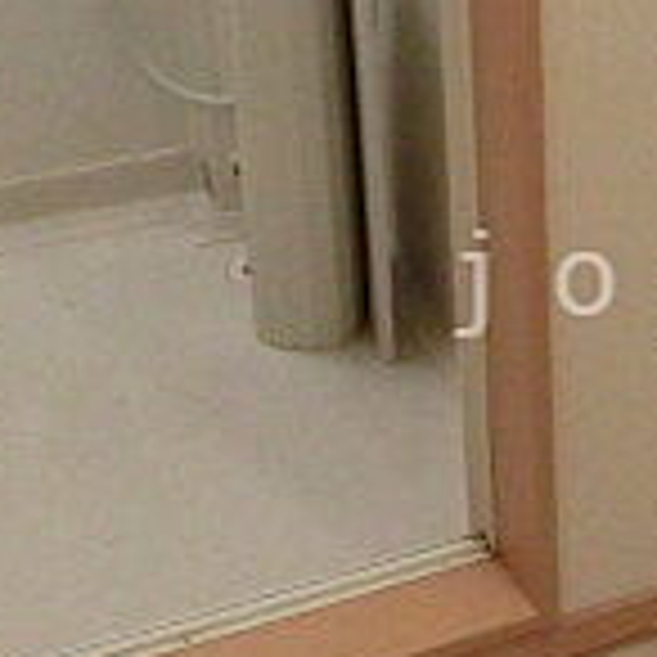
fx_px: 1997
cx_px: 760
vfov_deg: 18.7
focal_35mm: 93
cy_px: 284
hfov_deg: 17.9
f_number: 3
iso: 800
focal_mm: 4.24
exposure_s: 1/125
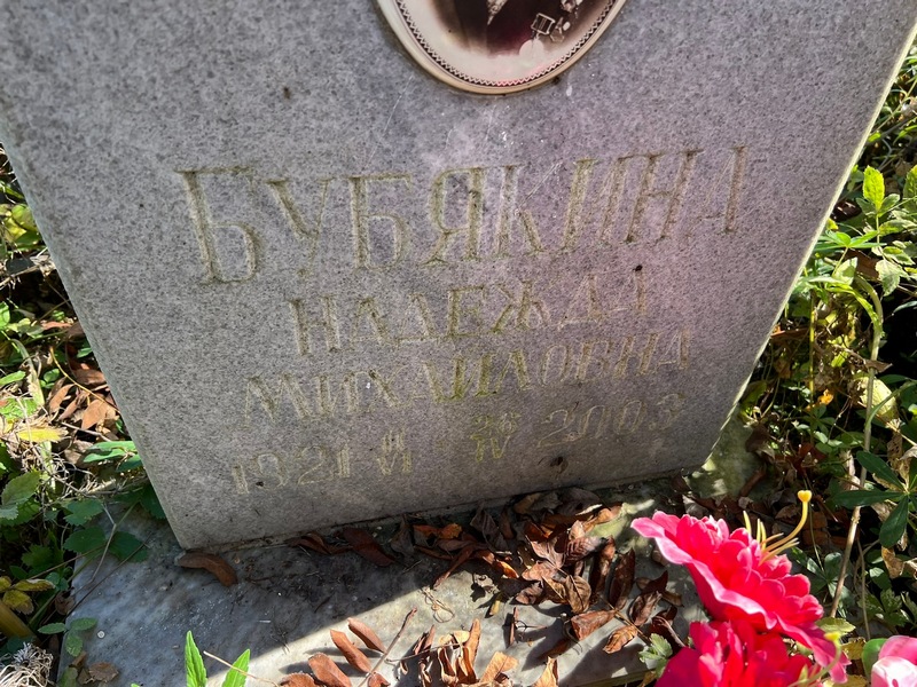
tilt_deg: -43.0
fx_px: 689
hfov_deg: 67.3
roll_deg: -0.1
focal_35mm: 26
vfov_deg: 53.1
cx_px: 458
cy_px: 344
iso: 40
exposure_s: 1/242
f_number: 1.5
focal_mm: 5.7
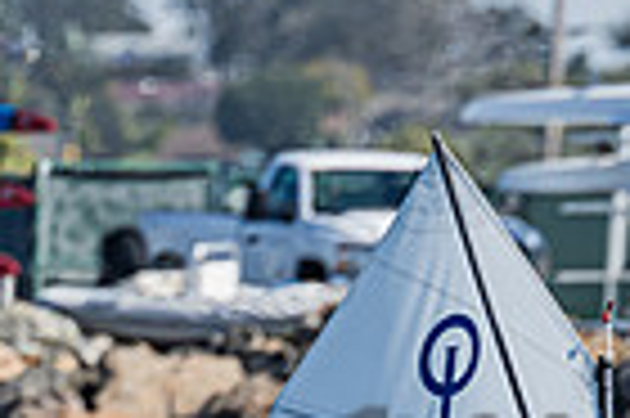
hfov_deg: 1.0
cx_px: -335
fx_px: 35064
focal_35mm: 2006
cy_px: 565
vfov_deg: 0.7
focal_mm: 400
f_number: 8
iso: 320
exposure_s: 1/1000
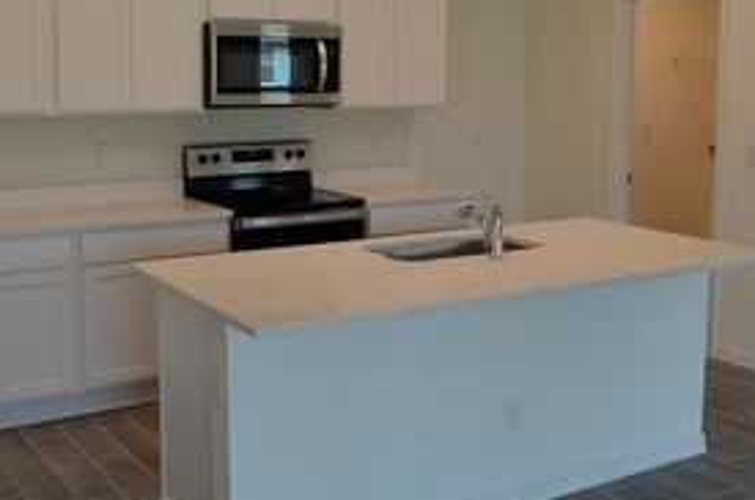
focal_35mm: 48
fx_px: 1004
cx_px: 371
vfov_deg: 27.8
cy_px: 179
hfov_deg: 41.2
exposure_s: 1/100
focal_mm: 22
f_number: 5
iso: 400
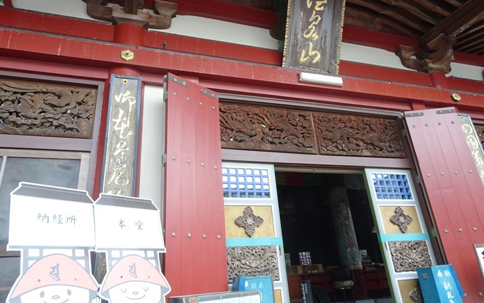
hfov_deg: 70.4
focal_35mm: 26
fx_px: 343
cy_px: 127
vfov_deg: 47.4
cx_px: 242
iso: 200
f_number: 3.5
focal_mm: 4.1
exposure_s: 1/60
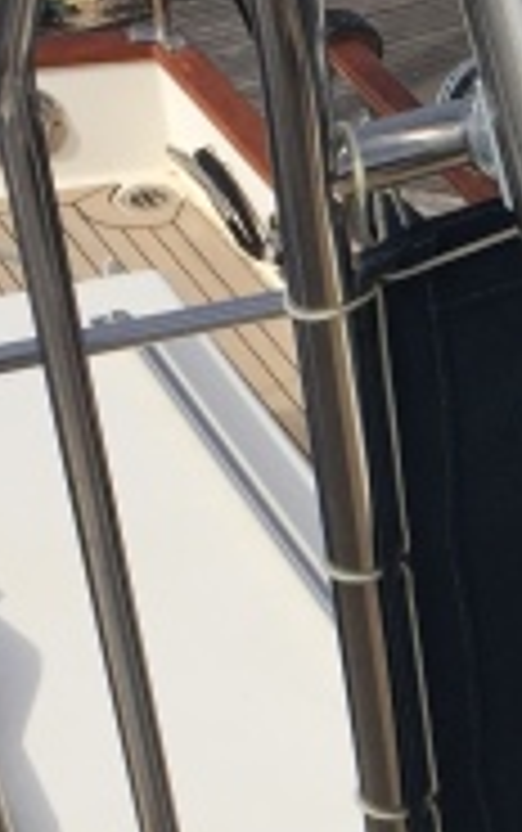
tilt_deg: -40.2
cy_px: 603
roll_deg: +1.1
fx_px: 3020
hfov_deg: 9.4
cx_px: 963
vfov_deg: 15.6
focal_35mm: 133
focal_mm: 4.15
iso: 32
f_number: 2.2
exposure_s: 1/3968
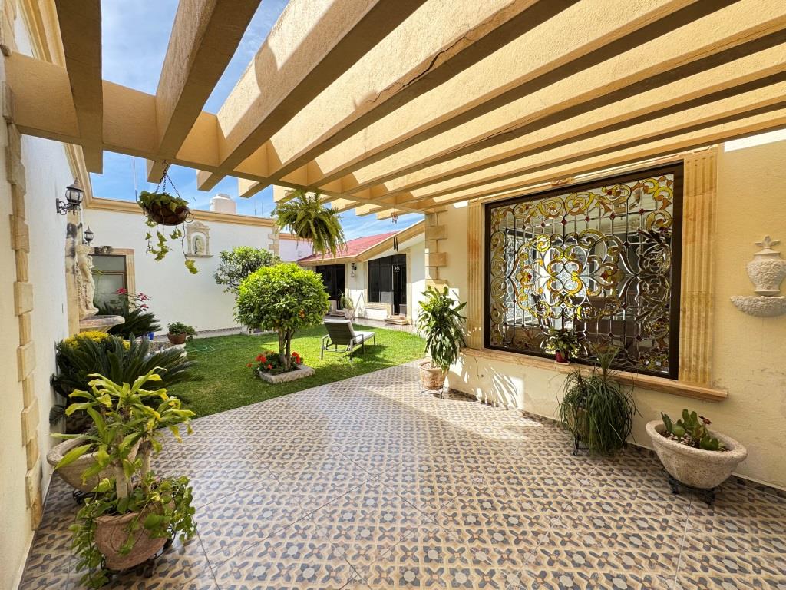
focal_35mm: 14
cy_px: 295
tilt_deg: -2.6
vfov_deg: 85.7
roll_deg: +1.2
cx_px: 393
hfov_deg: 102.1
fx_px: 318
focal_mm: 2.22
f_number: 2.2
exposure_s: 1/289
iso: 40
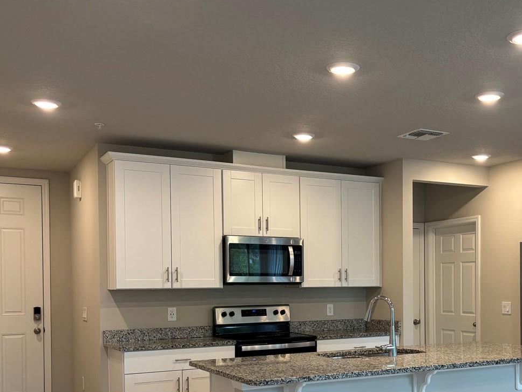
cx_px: 336
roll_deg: +0.3
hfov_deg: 43.4
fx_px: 649
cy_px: 292
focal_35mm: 43
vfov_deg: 33.0
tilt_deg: -0.1
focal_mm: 5.96
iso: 80
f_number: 1.6
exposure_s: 1/60
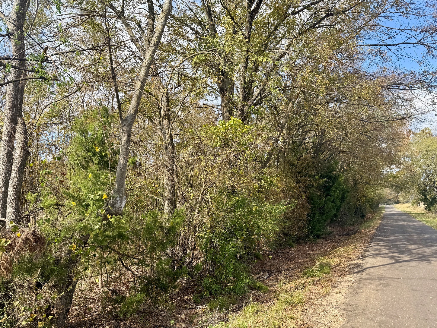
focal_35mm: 24
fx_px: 303
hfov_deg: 71.6
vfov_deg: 56.8
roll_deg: +1.7
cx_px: 218
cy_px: 164
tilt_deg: +8.3
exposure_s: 1/1901
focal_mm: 6.76
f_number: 1.78
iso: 80
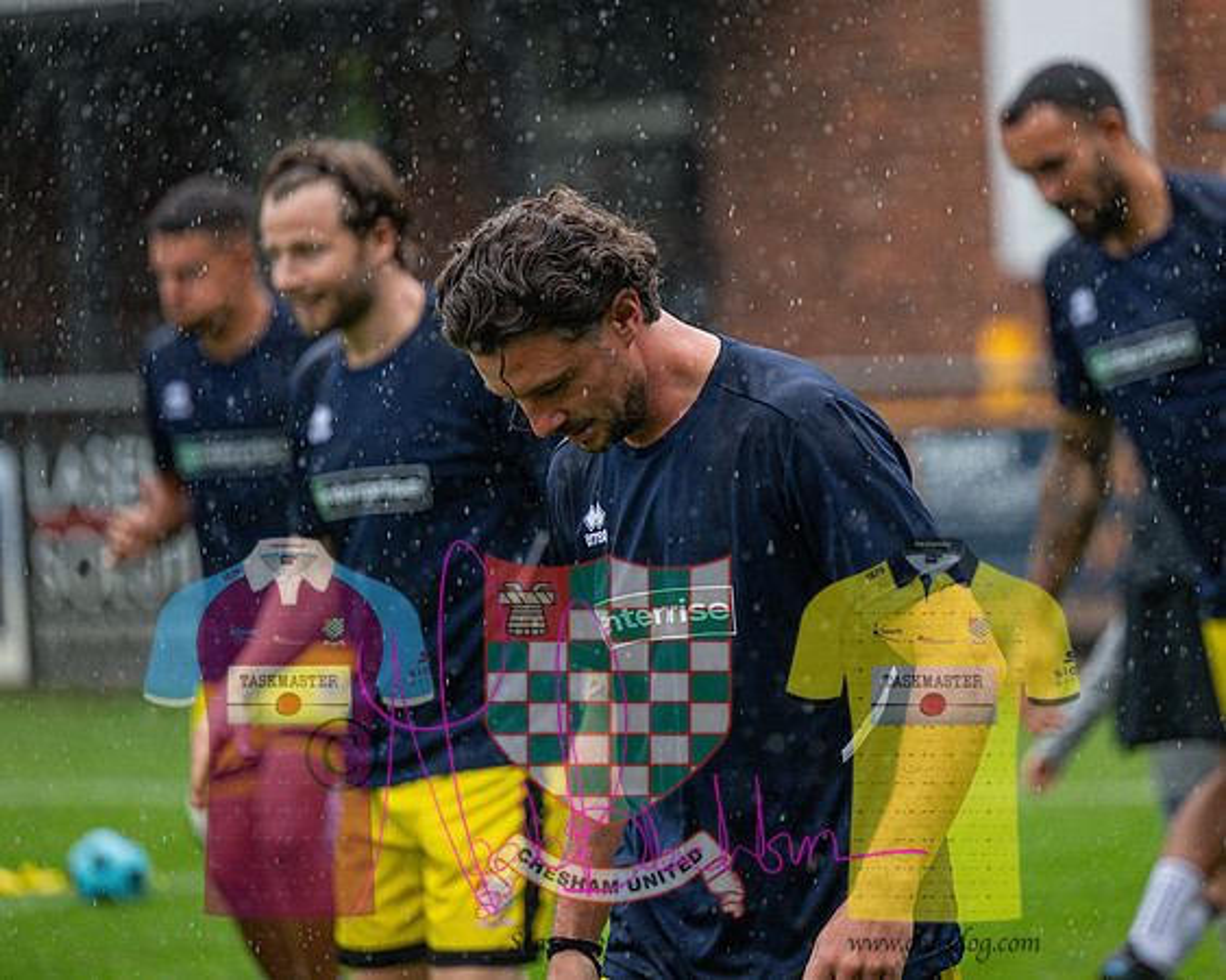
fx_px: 7915
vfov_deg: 7.1
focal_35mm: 218
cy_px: 422
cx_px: 767
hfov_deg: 8.9
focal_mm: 170
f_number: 2.8
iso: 1600
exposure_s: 1/1250
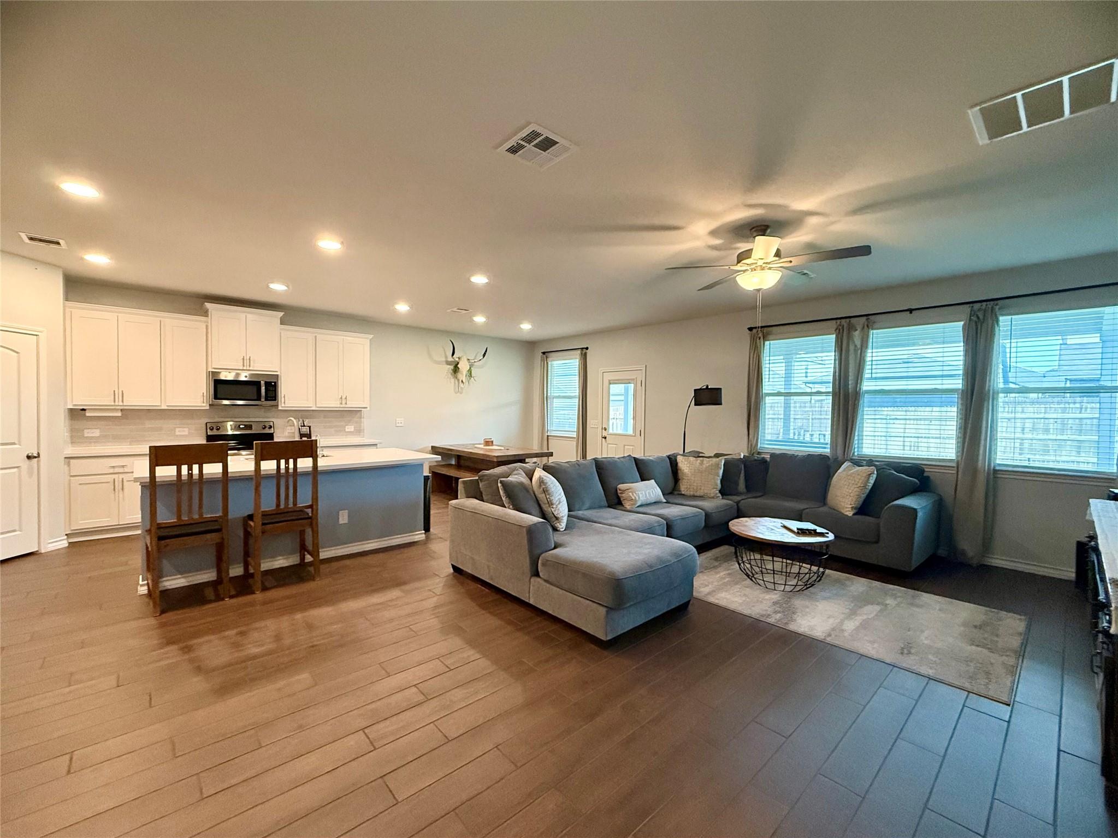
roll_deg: -1.2
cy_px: 419
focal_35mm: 14
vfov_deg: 85.7
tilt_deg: -2.1
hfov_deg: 102.1
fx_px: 452
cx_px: 559
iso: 640
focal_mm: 2.22
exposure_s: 1/120
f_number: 2.2
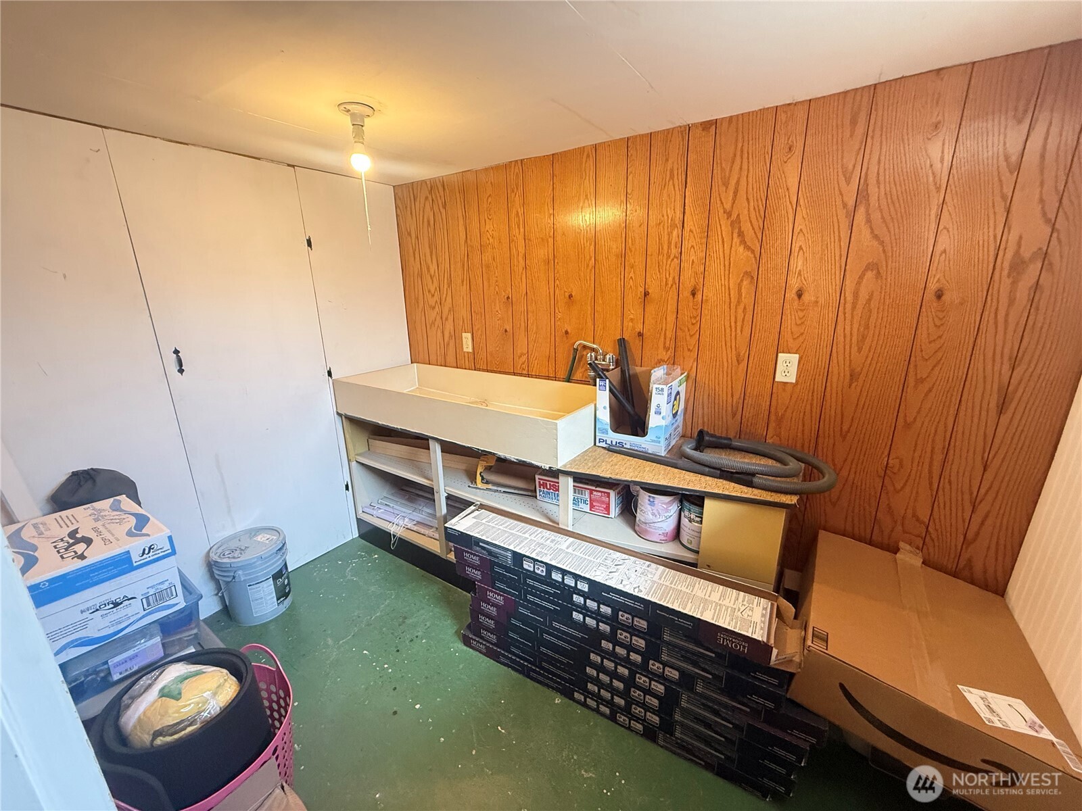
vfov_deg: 85.7
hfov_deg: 102.1
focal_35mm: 14
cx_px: 541
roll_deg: +0.8
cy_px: 406
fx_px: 438
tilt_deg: -15.0
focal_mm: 2.22
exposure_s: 1/60
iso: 500
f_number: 2.2
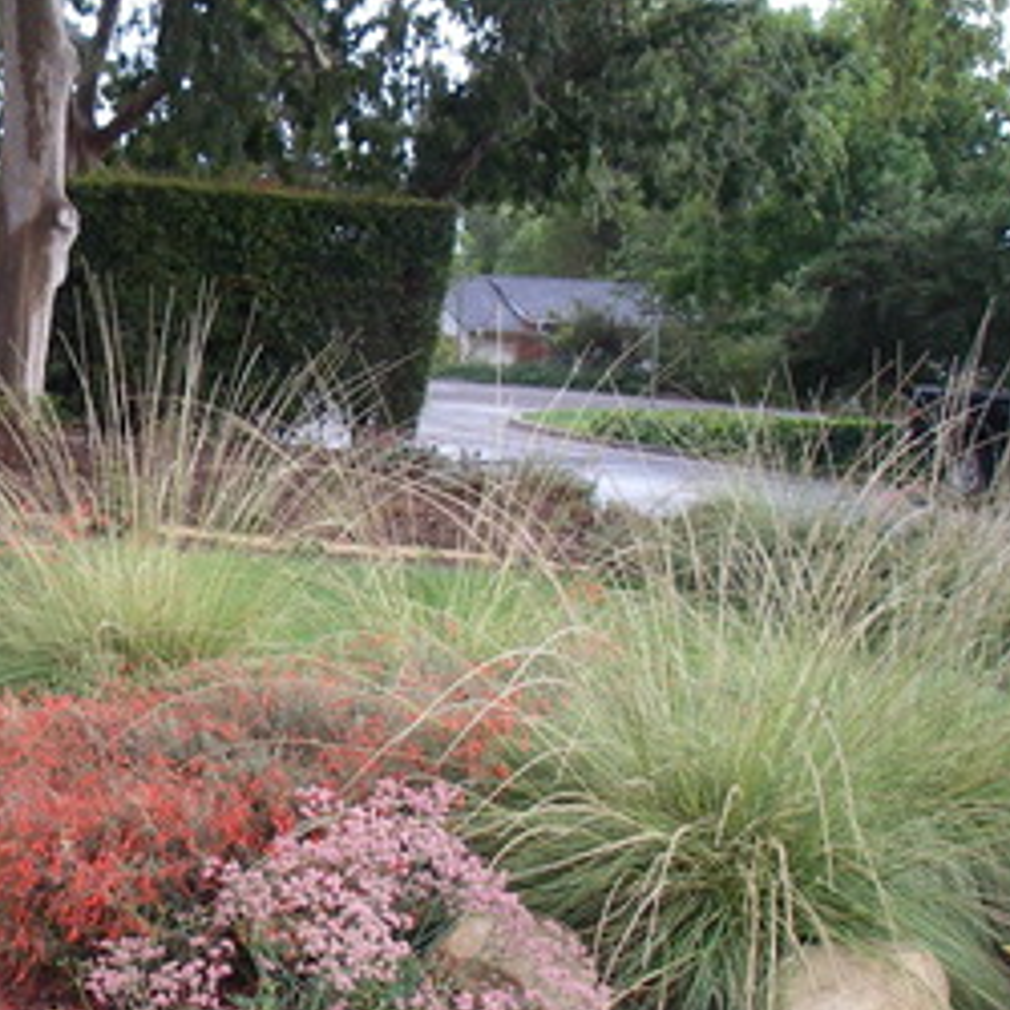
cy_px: 551
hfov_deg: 22.4
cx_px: -24
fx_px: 2443
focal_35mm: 74
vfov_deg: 23.4
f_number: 3.3
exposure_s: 1/50
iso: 160
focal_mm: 6.3
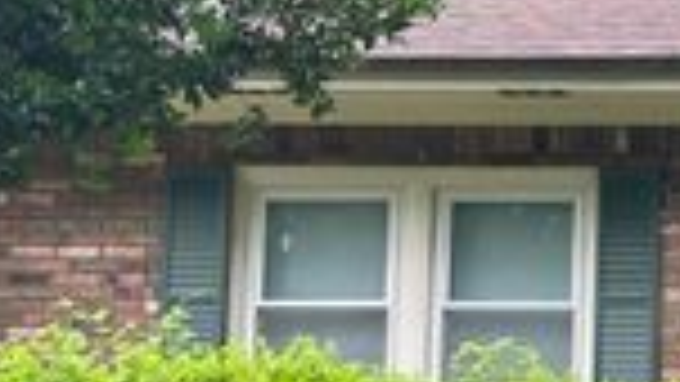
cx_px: 1076
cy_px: 303
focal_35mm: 173
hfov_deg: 11.8
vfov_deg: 7.0
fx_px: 3120
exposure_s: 1/140
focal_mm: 6.86
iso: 50
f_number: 1.78
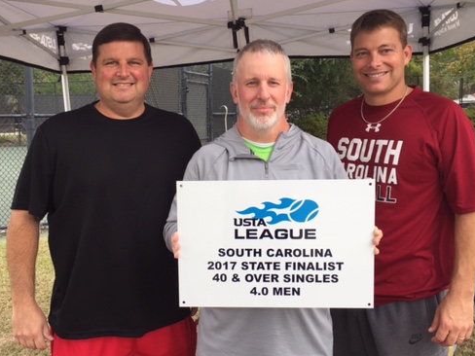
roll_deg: -0.1
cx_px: 213
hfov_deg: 48.9
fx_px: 521
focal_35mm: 38
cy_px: 170
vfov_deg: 37.7
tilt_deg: -5.0
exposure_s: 1/363
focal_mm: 4.15
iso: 32
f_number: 2.2
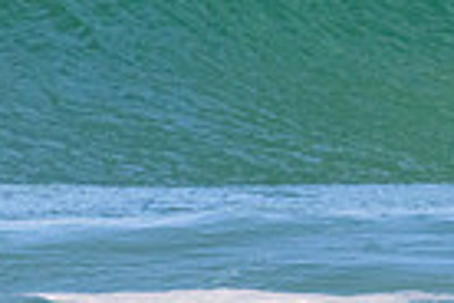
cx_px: 783
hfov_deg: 0.6
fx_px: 42294
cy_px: -179
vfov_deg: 0.4
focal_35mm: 3354
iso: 2500
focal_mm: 800
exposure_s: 1/1250
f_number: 11
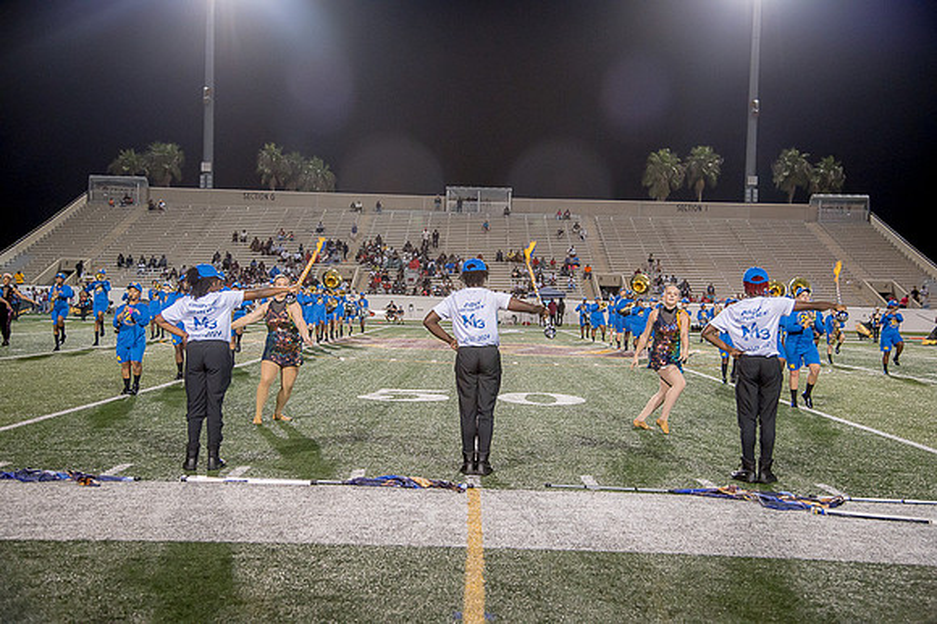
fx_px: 1040
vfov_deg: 33.4
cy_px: 312
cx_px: 468
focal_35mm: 40
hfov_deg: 48.5
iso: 2000
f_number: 4
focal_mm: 40
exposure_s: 1/200
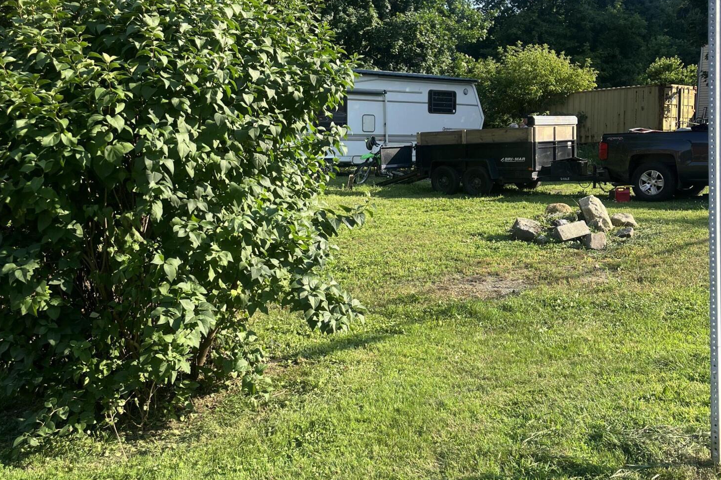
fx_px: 741
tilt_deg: -5.9
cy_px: 225
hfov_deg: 51.9
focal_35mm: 37
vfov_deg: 35.9
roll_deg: -1.1
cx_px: 366
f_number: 1.6
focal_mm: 5.1
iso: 50
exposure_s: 1/1066
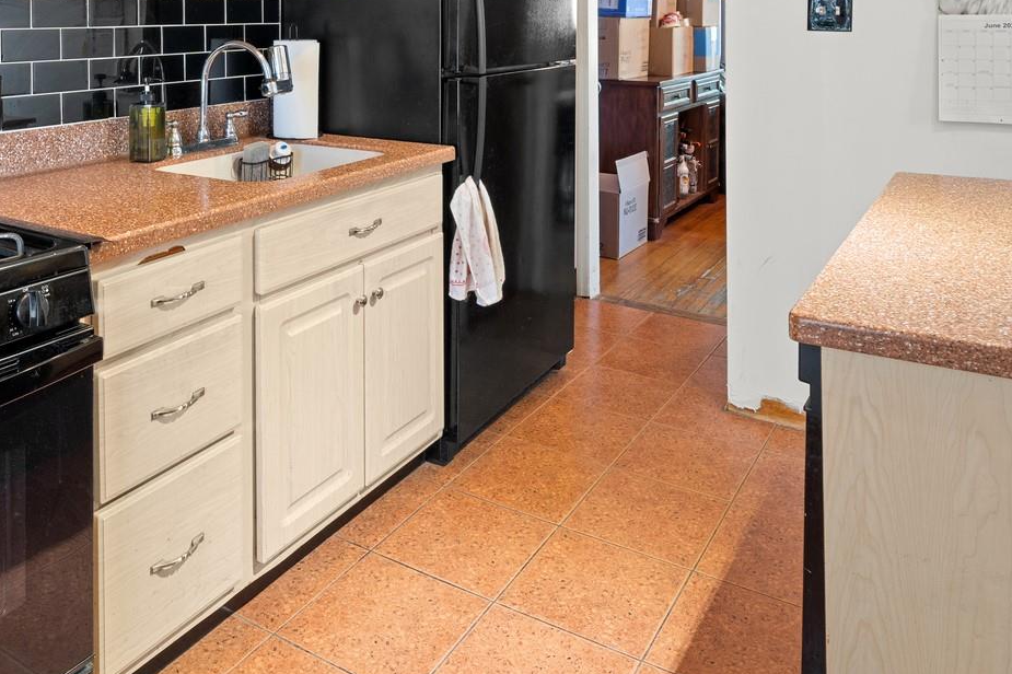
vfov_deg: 38.5
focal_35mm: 31
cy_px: 31
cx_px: 435
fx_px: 871
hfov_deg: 60.1
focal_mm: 14
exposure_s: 1
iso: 400
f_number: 10
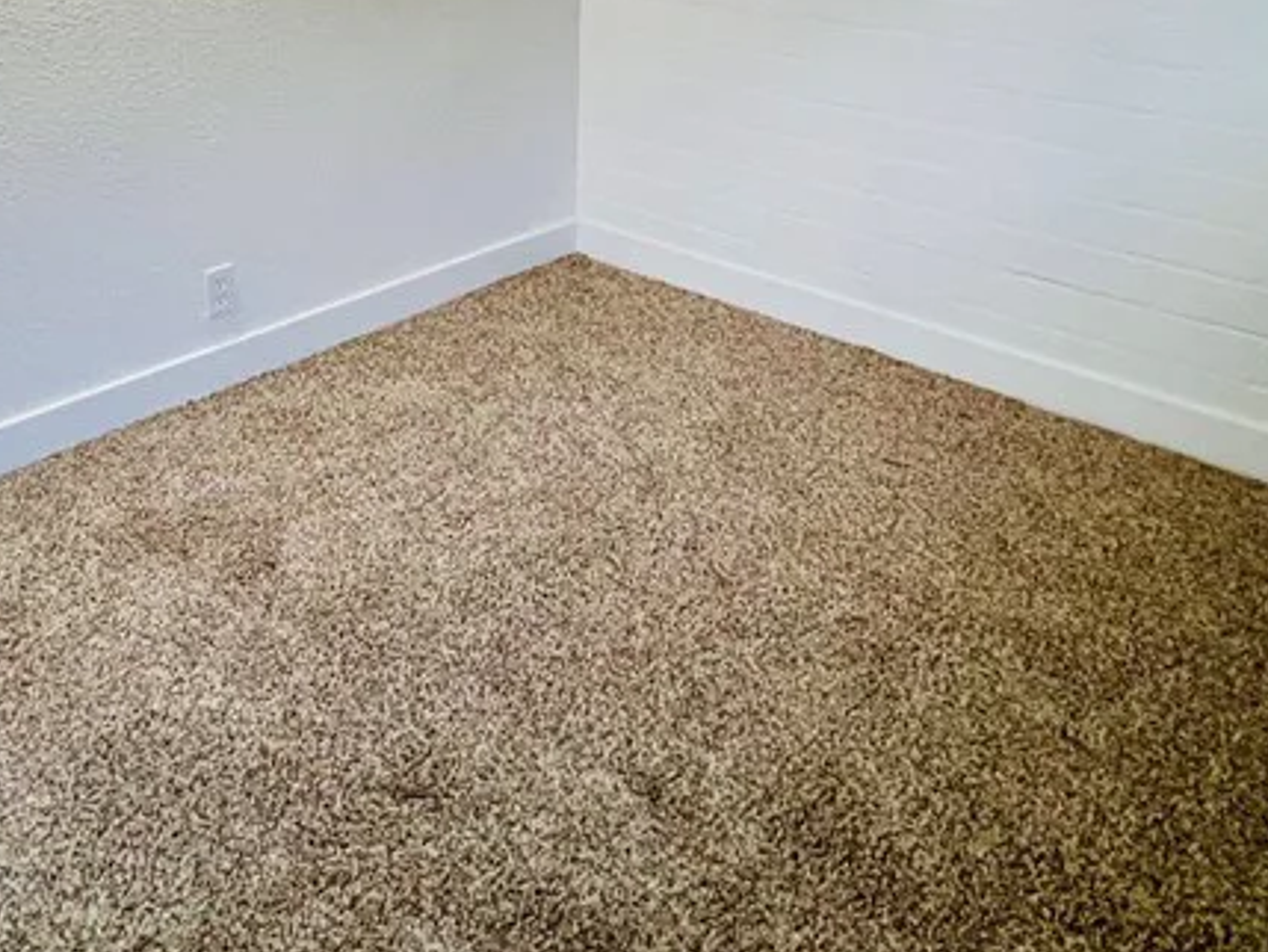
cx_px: 476
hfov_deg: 57.6
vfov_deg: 39.8
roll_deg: -0.1
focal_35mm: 31
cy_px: -9
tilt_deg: -8.2
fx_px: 1136
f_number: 1.8
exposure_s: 1/60
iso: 160
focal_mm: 1.57
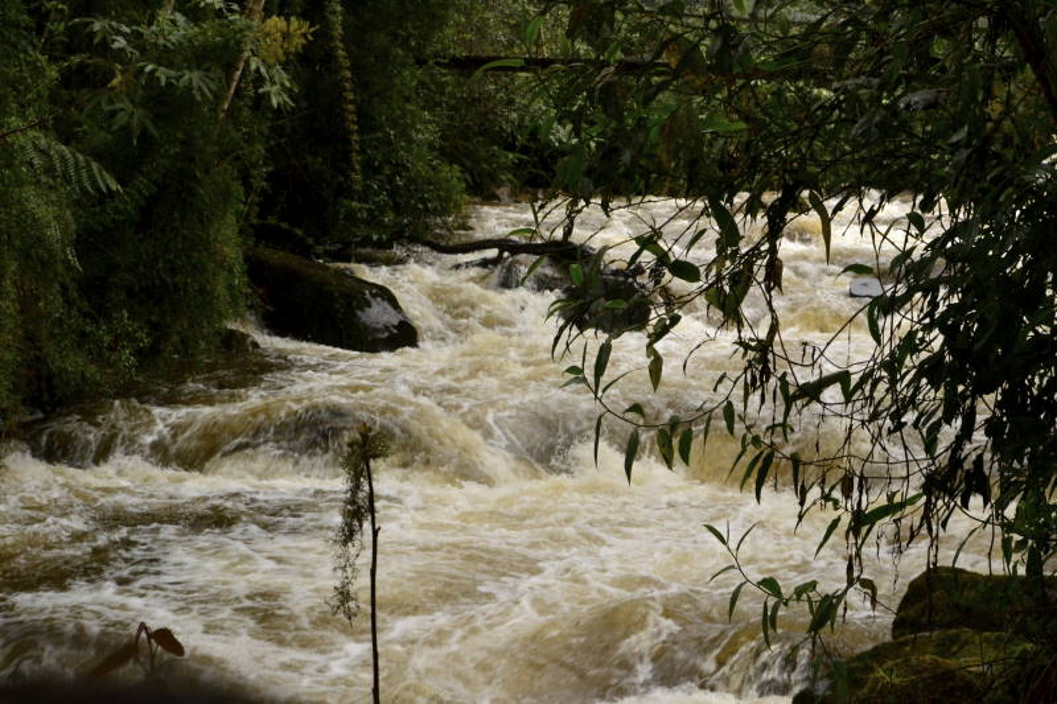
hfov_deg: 24.6
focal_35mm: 82
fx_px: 2422
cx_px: 528
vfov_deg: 16.5
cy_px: 352
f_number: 16
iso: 1250
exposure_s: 1/60
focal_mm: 55
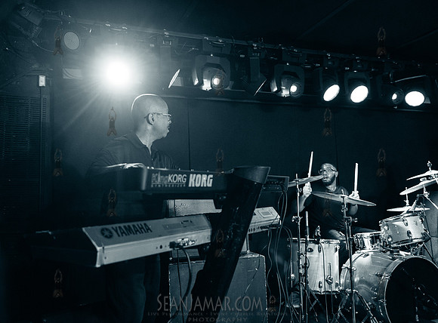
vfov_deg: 45.0
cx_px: 196
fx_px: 390
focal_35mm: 31
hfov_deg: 58.4
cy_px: 162
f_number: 2.8
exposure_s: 1/320
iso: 3200
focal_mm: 29
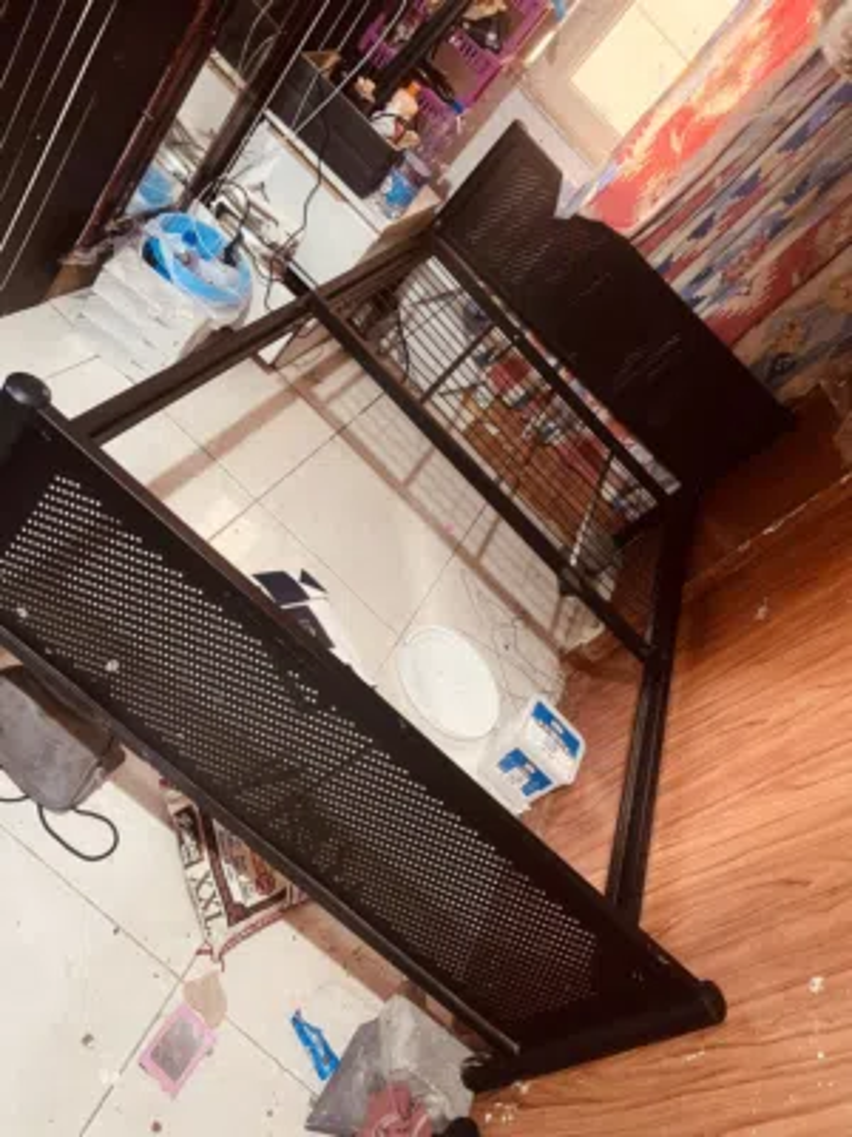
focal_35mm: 26
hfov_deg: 53.1
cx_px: 426
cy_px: 568
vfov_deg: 67.3
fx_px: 853
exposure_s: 1/33
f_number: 1.5
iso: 400
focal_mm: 5.7
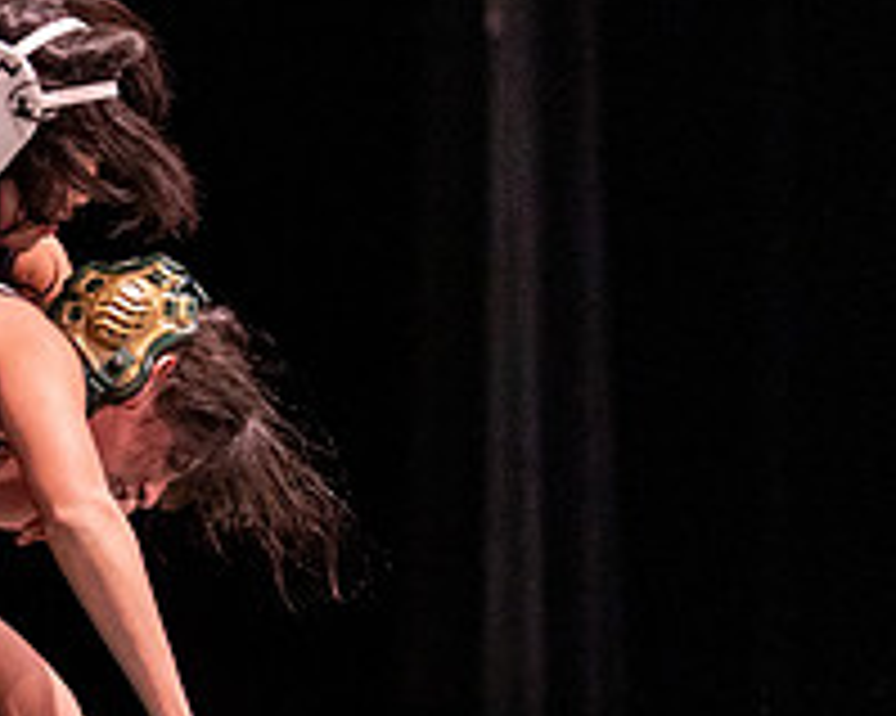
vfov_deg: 7.1
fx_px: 5752
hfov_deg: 8.8
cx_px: -58
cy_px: 488
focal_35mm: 217
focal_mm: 50
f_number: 1.2
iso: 2000
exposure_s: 1/1000
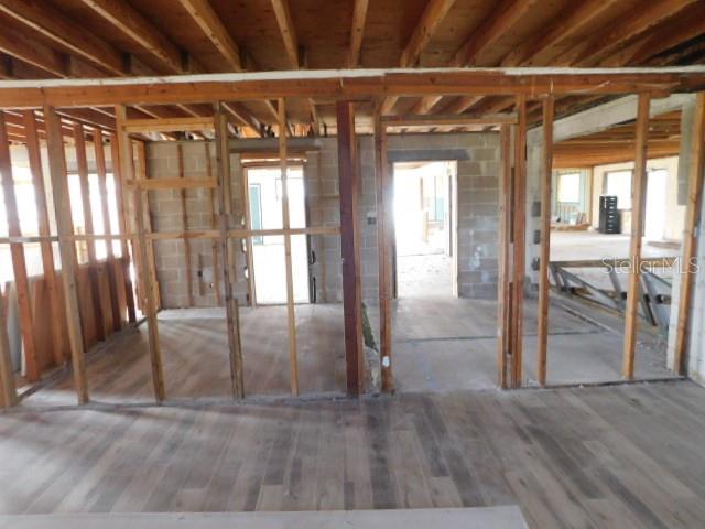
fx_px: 468
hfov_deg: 73.9
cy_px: 264
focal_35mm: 23
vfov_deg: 58.9
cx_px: 352
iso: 220
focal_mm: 4
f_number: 3
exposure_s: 1/30
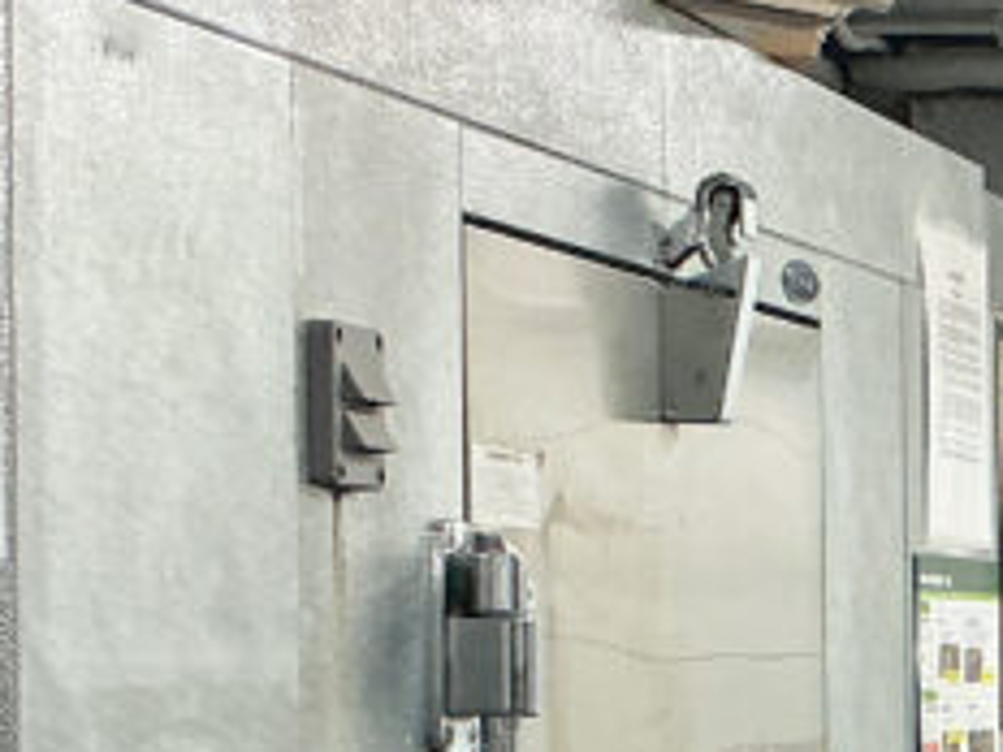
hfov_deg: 14.1
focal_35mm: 128
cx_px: 1647
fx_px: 3709
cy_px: 985
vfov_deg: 11.3
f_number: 1.8
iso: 64
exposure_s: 1/120
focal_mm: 3
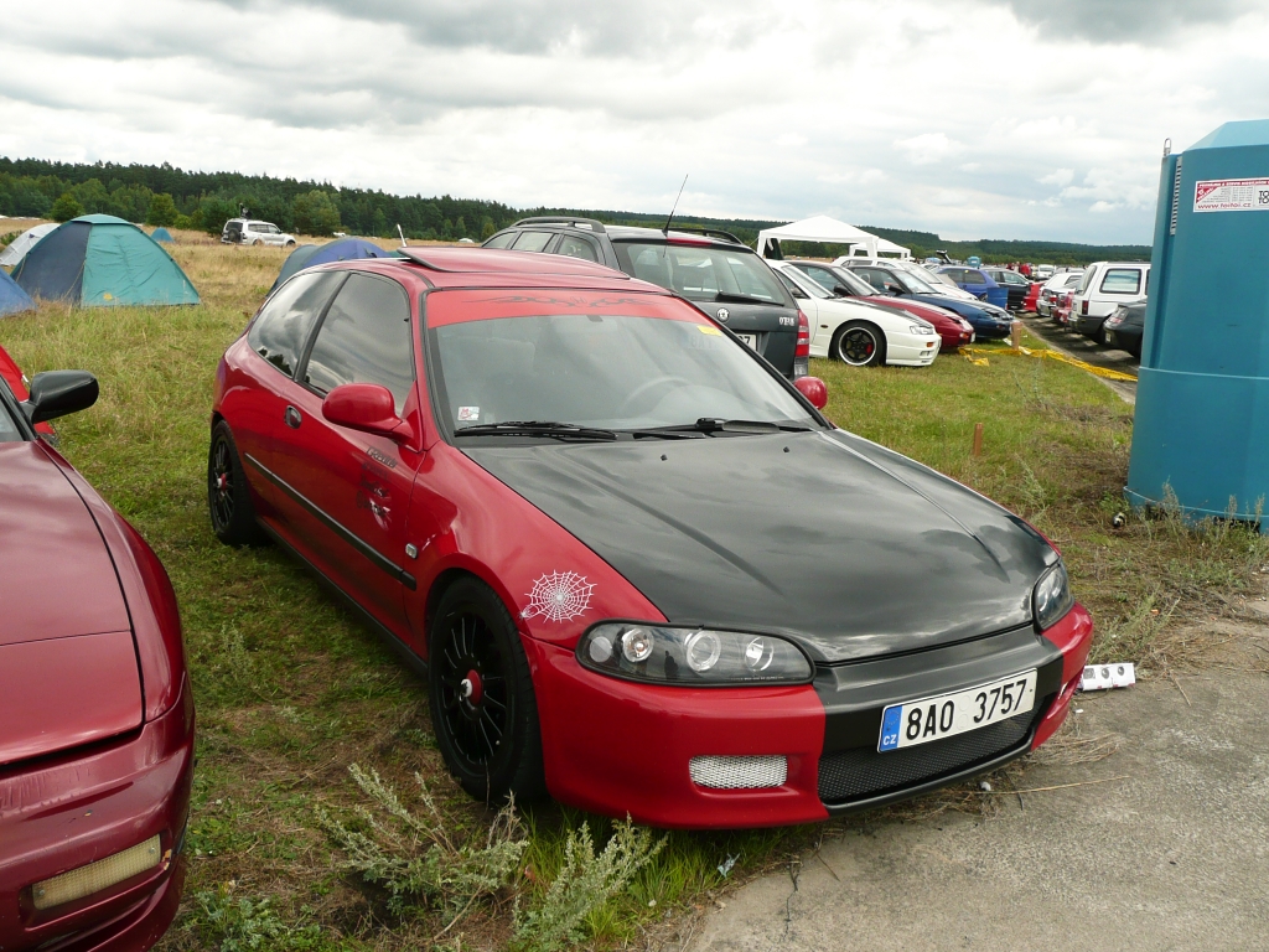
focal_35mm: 30
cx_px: 634
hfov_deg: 60.0
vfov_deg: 46.8
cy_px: 476
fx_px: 1100
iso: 100
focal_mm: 4.9
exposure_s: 1/500
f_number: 3.4
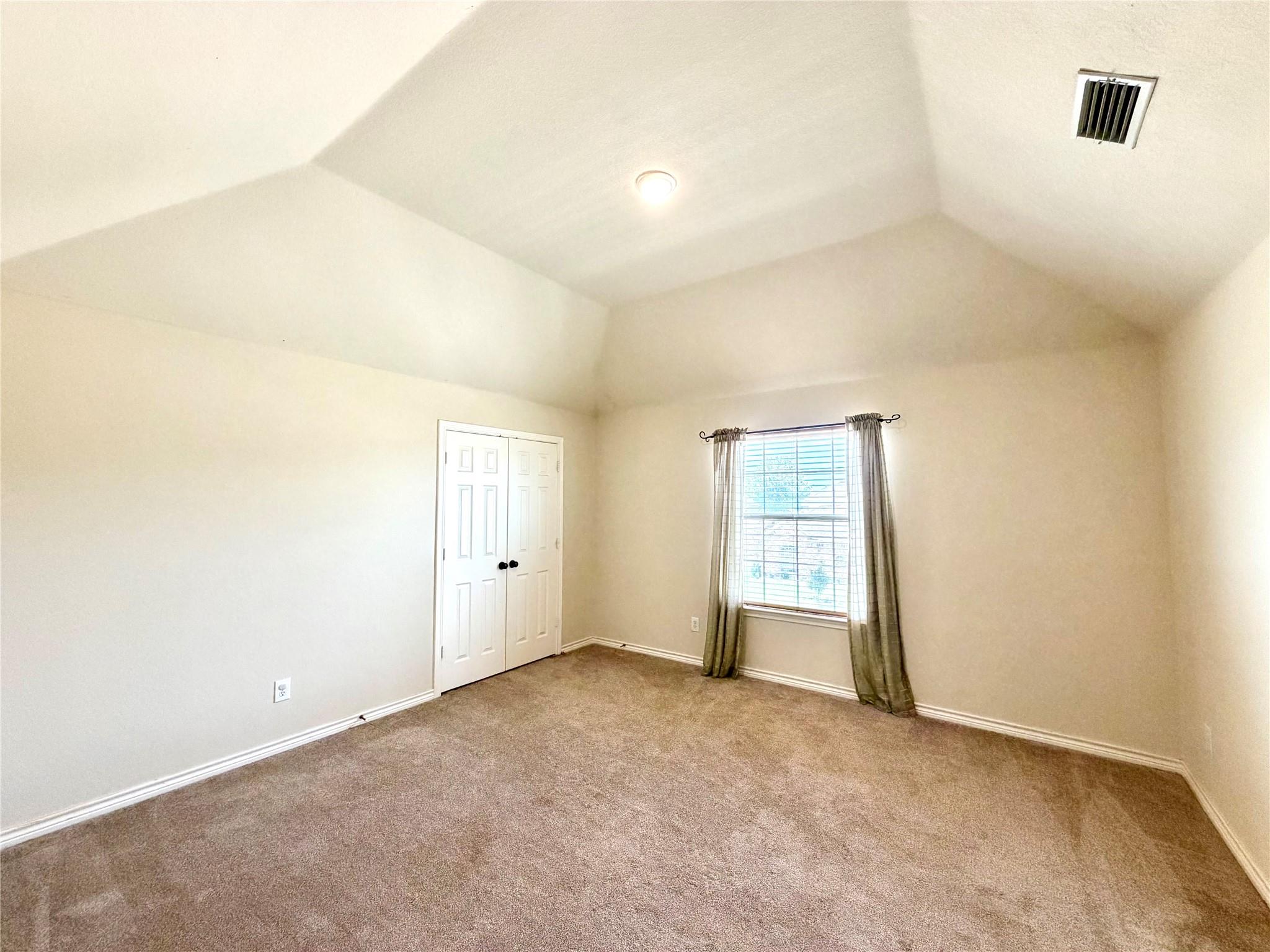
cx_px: 635
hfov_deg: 102.1
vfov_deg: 85.7
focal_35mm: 14
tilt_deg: +2.3
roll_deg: +0.3
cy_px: 476
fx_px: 514
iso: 320
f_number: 2.2
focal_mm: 2.22
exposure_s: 1/120
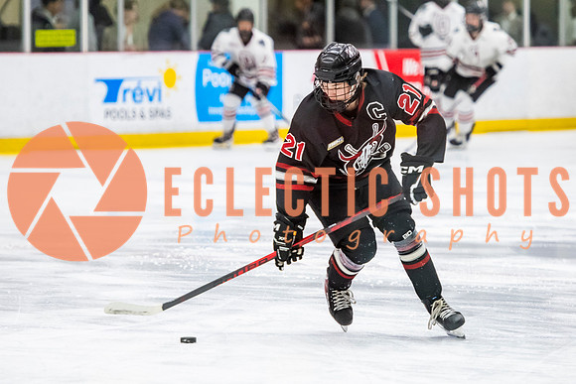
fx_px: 3907
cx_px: 324
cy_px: 184
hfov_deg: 8.4
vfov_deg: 5.6
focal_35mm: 244
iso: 2500
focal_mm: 155
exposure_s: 1/800
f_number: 3.2
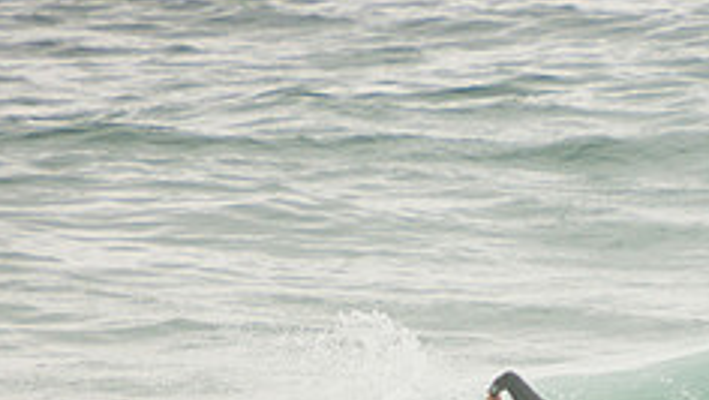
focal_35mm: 1198
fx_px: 22532
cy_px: 477
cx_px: 667
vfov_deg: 1.0
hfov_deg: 1.8
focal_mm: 310
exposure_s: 1/1250
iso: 200
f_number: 5.6
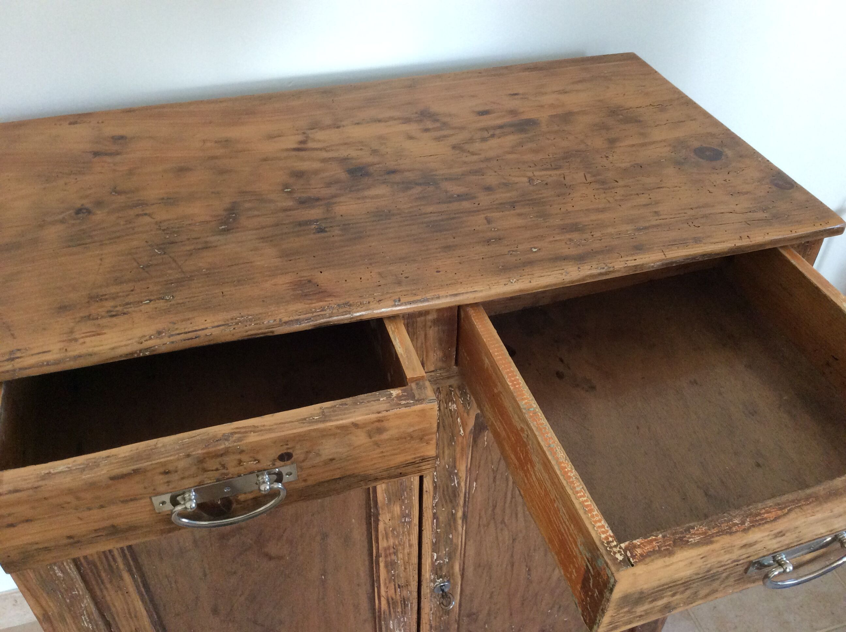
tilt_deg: -40.6
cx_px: 423
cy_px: 316
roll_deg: +0.1
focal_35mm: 32
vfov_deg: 44.1
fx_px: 781
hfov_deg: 56.9
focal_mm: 3.3
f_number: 2.4
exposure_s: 1/25
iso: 160
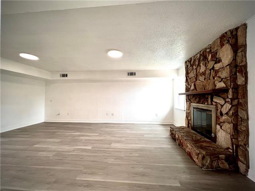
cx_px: 128
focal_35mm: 13
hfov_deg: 106.2
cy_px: 96
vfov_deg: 89.9
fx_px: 96
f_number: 1.8
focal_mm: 1.57
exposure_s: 1/99
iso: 50
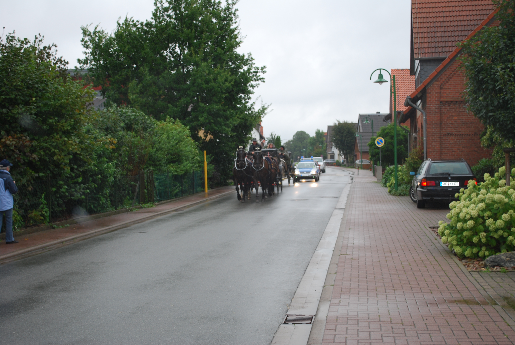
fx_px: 730
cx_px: 258
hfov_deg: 38.8
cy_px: 172
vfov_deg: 26.6
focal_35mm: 51
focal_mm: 34
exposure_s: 1/60
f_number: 5
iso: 220
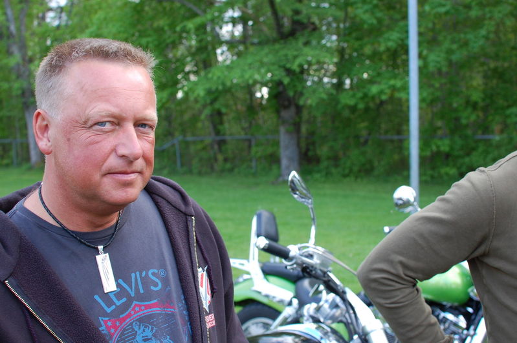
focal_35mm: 52
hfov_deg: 37.9
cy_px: 172
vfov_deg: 25.7
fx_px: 753
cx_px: 258
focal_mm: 35
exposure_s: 1/100
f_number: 5
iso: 400
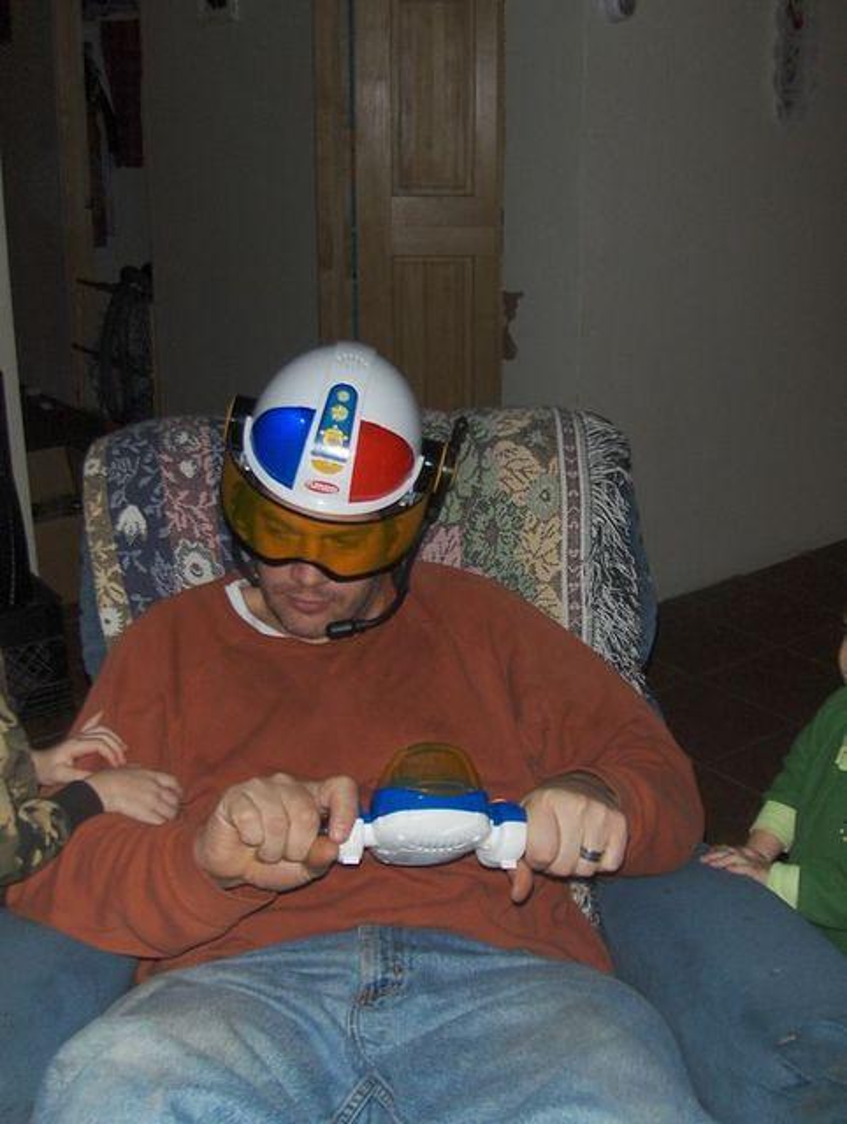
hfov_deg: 35.2
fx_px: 1334
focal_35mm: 41
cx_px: 424
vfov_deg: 45.7
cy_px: 562
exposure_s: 1/60
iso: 100
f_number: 3.5
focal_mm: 6.5
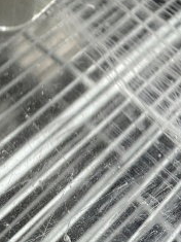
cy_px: -172
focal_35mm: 83
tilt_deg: -26.1
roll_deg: -3.2
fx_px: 579
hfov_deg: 17.7
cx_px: 66
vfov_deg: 19.0
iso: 250
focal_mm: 6.86
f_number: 1.78
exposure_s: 1/120
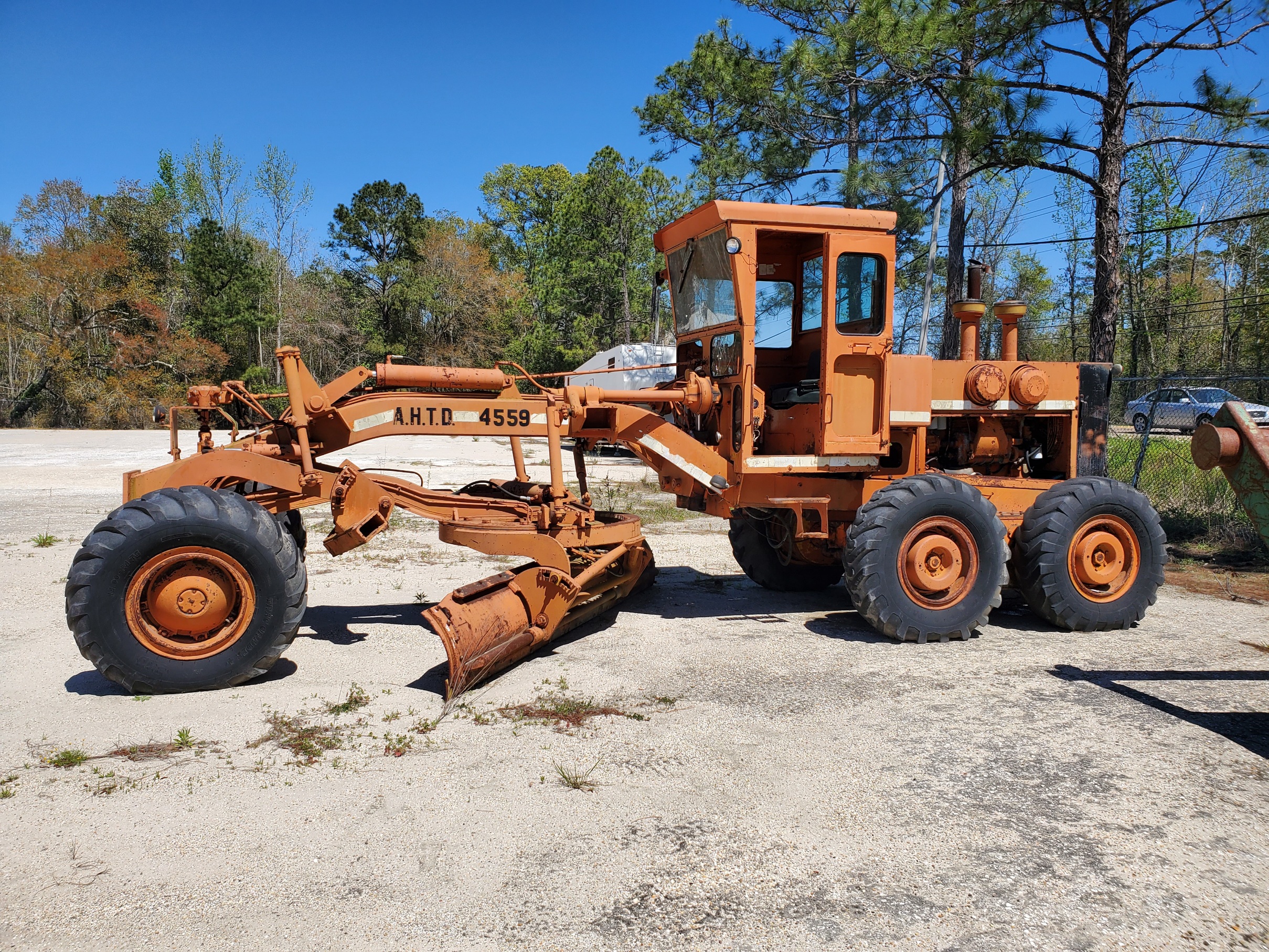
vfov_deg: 53.1
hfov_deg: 67.3
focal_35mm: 26
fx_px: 953
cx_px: 634
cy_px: 476
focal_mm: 4.3
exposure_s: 1/2000
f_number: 2.4
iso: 50
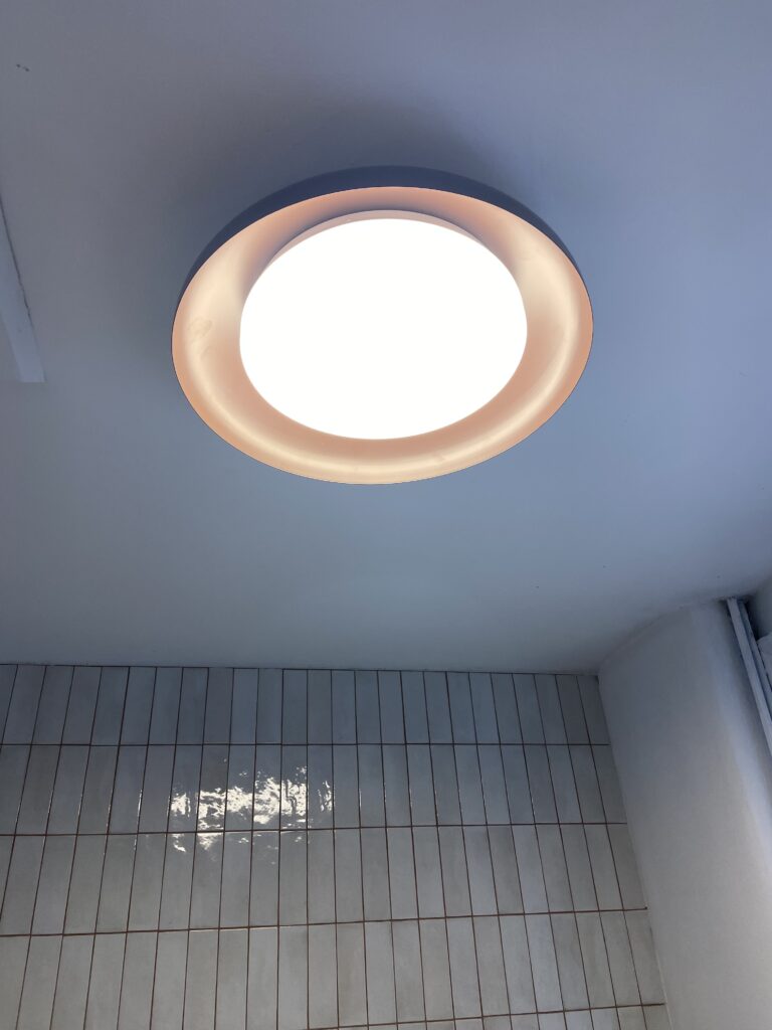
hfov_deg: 53.1
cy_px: 515
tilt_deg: +34.0
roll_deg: +3.3
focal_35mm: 26
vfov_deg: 67.3
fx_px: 773
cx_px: 386
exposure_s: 1/100
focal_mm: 4.25
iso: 40
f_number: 1.8
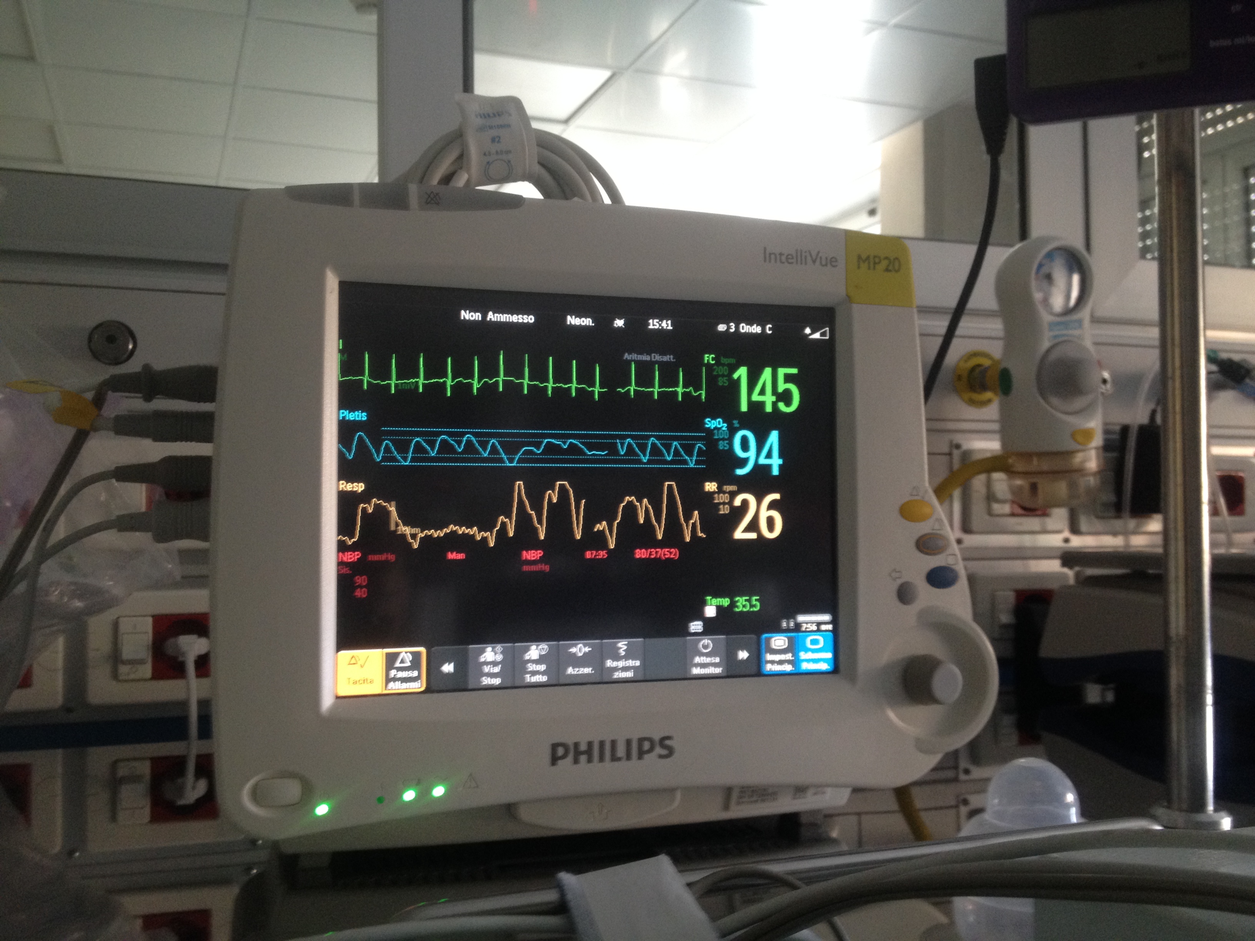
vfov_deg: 40.7
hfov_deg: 52.6
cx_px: 628
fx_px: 1269
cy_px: 470
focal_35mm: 35
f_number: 2.4
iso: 160
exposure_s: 1/20
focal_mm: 4.28
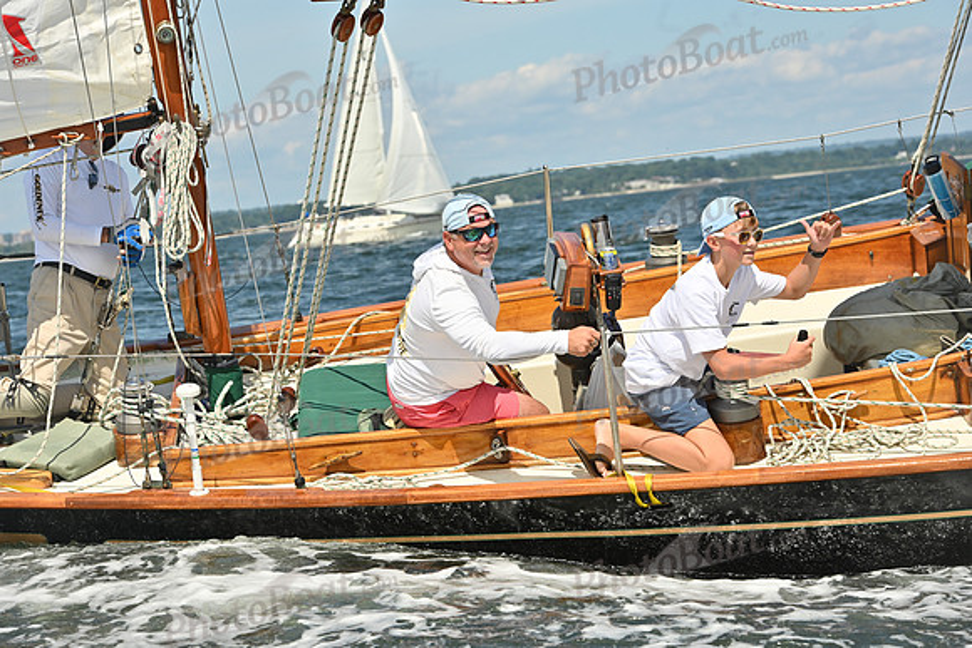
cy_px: 324
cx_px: 486
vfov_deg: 12.5
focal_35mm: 110
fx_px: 2971
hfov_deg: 18.6
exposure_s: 1/1250
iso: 250
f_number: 10
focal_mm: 110
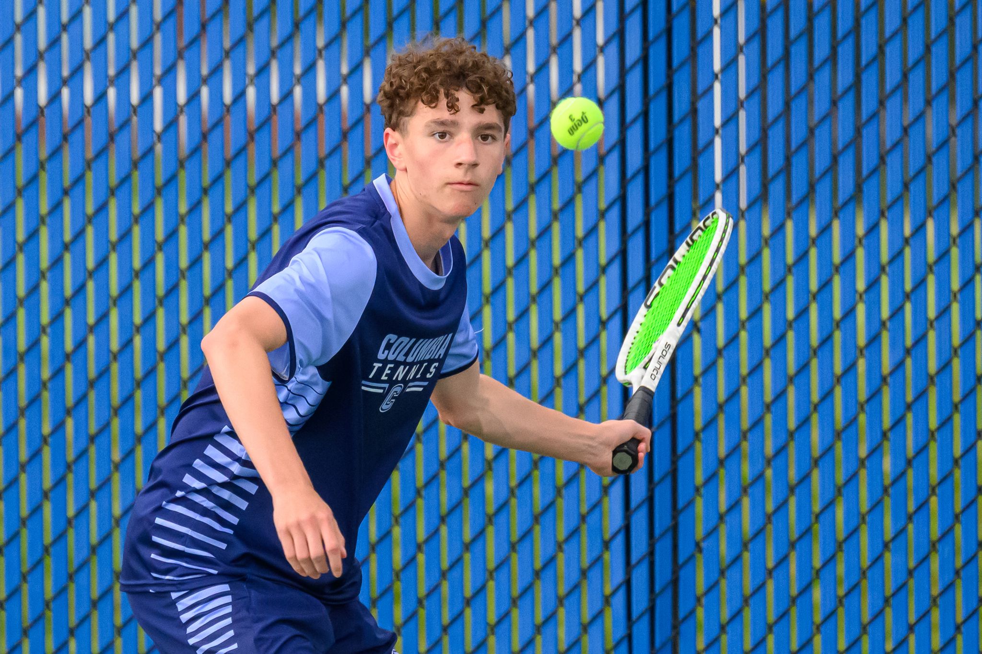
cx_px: 368
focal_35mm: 838
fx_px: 22851
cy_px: 375
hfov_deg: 2.5
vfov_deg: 1.6
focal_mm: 310
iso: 4500
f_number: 5.3
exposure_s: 1/1250
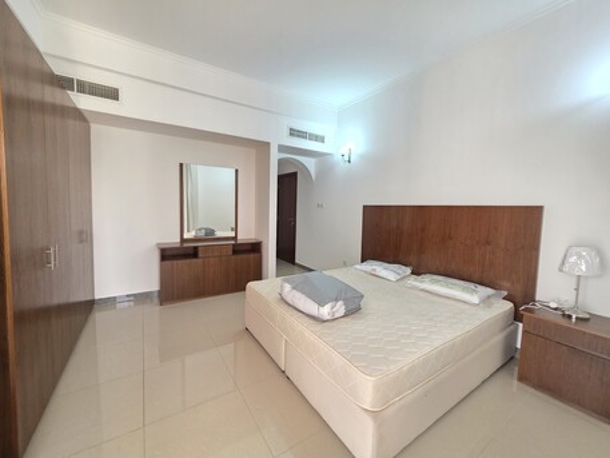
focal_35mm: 13
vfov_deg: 89.9
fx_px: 229
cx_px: 305
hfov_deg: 106.2
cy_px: 229
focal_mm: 2.2
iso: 320
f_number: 1.9
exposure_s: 1/50
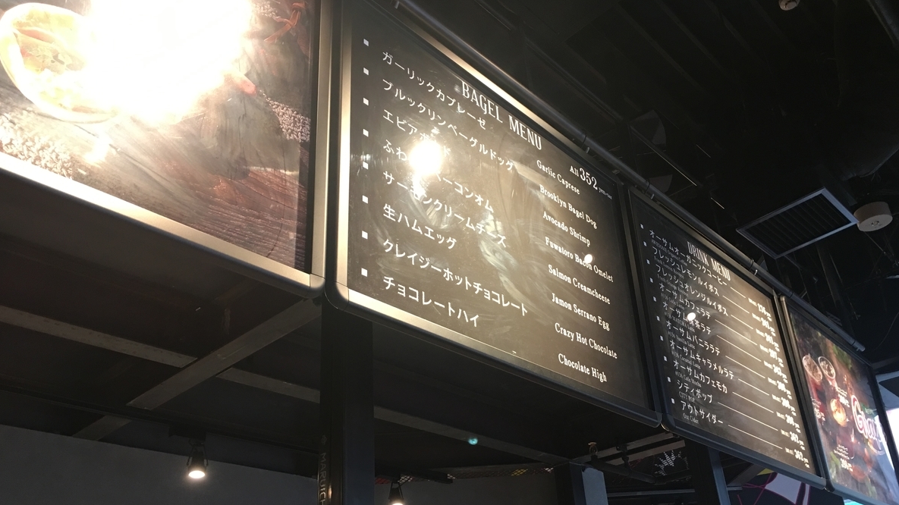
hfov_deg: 61.0
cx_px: 454
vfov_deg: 36.4
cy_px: 319
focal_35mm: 32
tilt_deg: +28.3
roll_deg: +4.5
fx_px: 763
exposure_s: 1/15
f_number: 2.2
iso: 50
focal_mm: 4.15
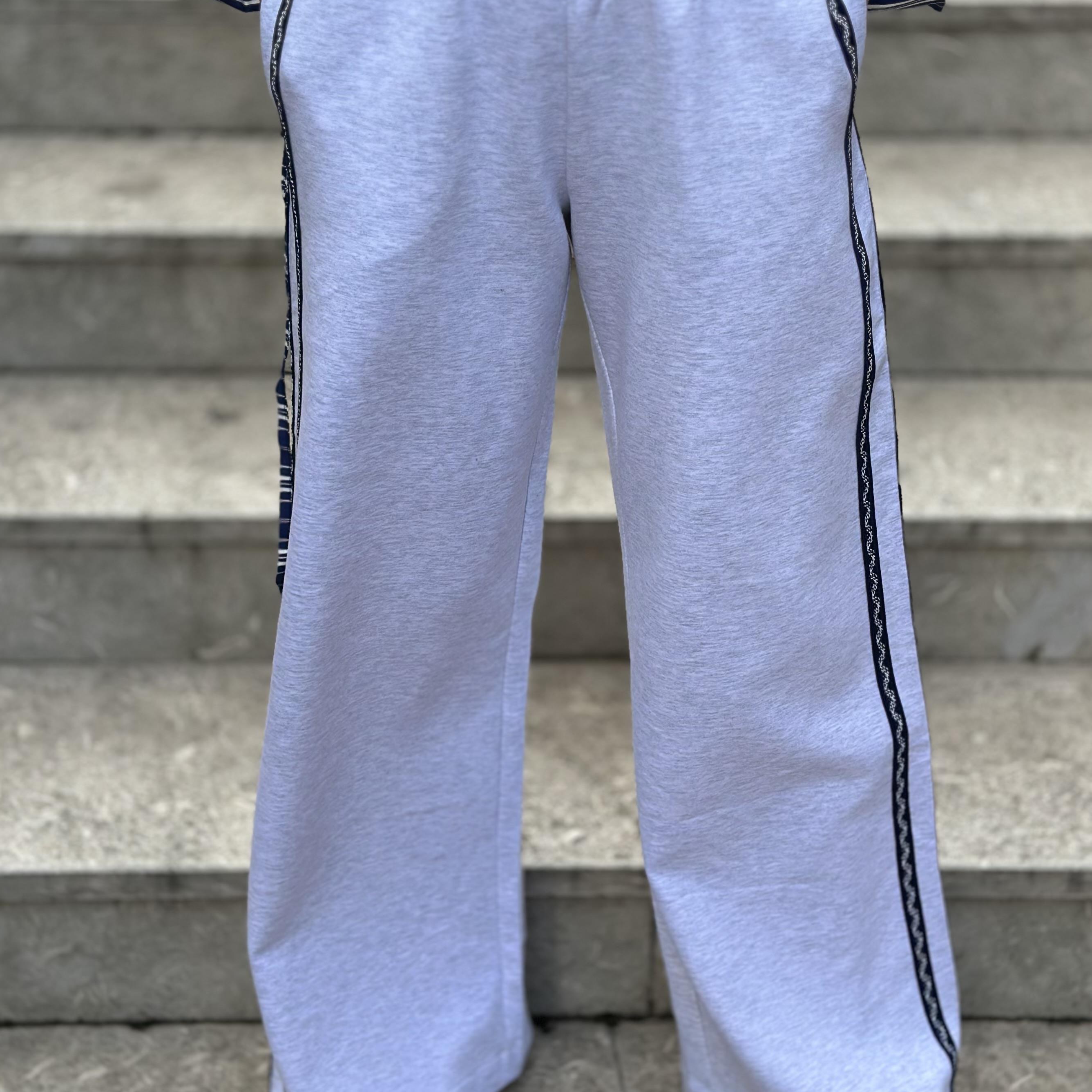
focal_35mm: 64
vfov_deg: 26.9
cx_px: 536
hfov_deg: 26.9
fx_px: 2284
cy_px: 481
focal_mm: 6.86
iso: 80
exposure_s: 1/623
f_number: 1.78
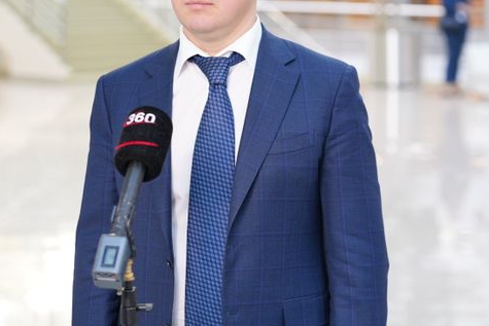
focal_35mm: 116
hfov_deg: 17.6
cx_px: 174
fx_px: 1576
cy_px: 99
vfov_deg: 11.8
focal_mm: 79
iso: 800
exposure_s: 1/125
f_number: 3.5
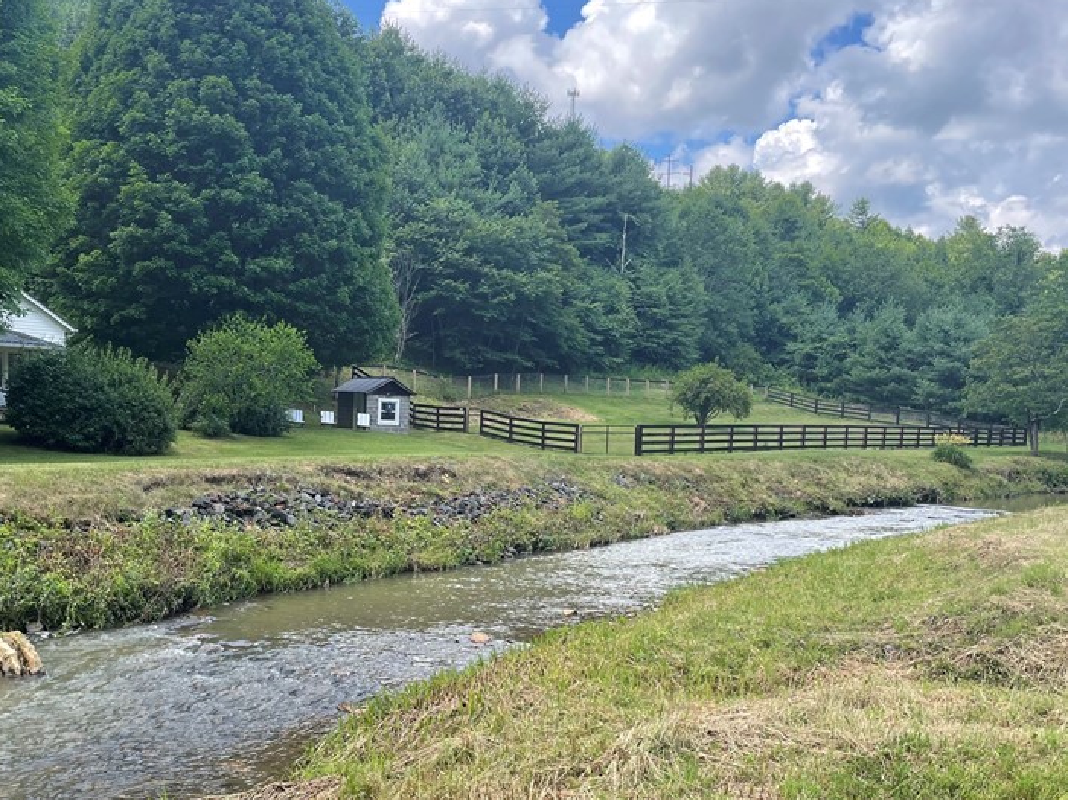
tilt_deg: -5.1
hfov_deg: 48.6
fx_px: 1172
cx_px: 411
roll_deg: -2.2
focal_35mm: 38
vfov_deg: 37.5
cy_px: 480
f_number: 1.6
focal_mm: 4.2
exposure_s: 1/903
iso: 32
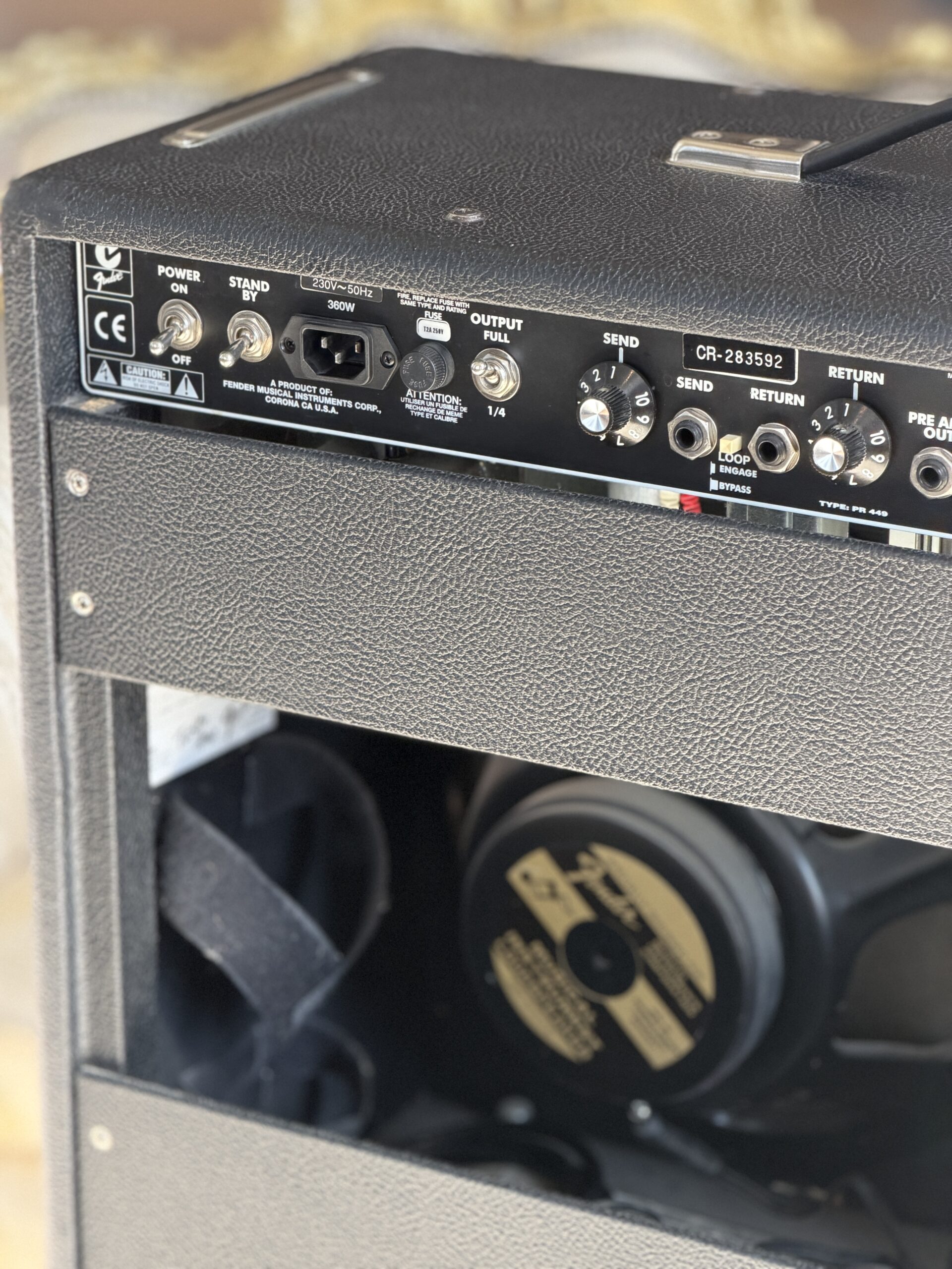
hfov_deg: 14.8
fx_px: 3667
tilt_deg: -21.4
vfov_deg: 19.6
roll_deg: -0.3
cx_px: 476
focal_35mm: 100
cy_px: 634
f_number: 2.8
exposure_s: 1/111
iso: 400
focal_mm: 16.89
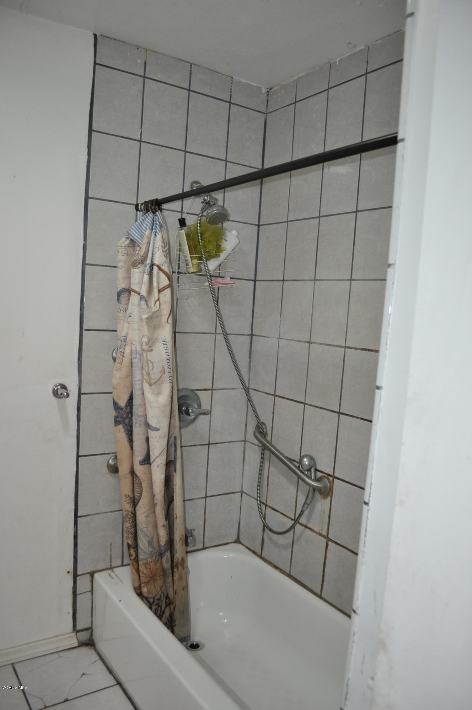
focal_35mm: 27
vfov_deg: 67.4
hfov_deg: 47.8
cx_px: 236
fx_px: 532
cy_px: 355
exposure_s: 1/60
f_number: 3.5
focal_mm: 18
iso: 800
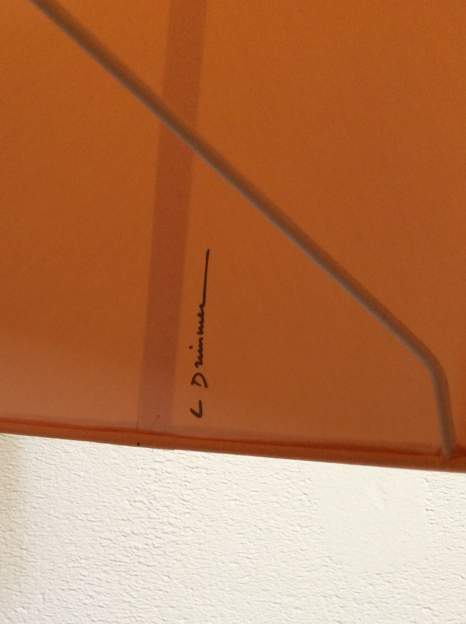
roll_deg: -3.8
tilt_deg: +4.8
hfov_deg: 33.4
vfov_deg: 43.4
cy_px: 409
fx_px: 774
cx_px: 175
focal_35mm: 43
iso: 100
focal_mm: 3.3
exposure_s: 1/25
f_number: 2.4
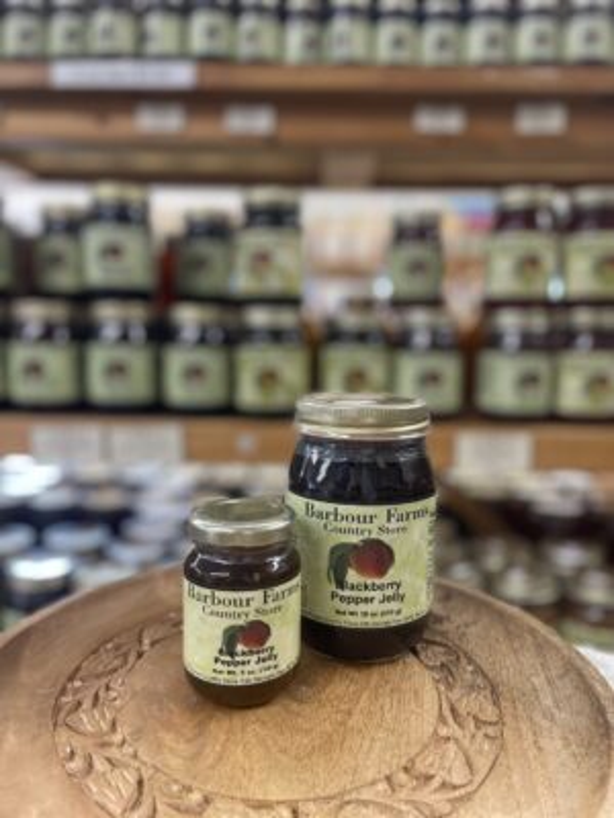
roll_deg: -1.2
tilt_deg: -6.9
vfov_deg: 67.3
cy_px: 409
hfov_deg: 53.1
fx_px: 615
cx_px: 307
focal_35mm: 26
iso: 125
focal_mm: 5.1
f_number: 1.6
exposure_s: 1/60
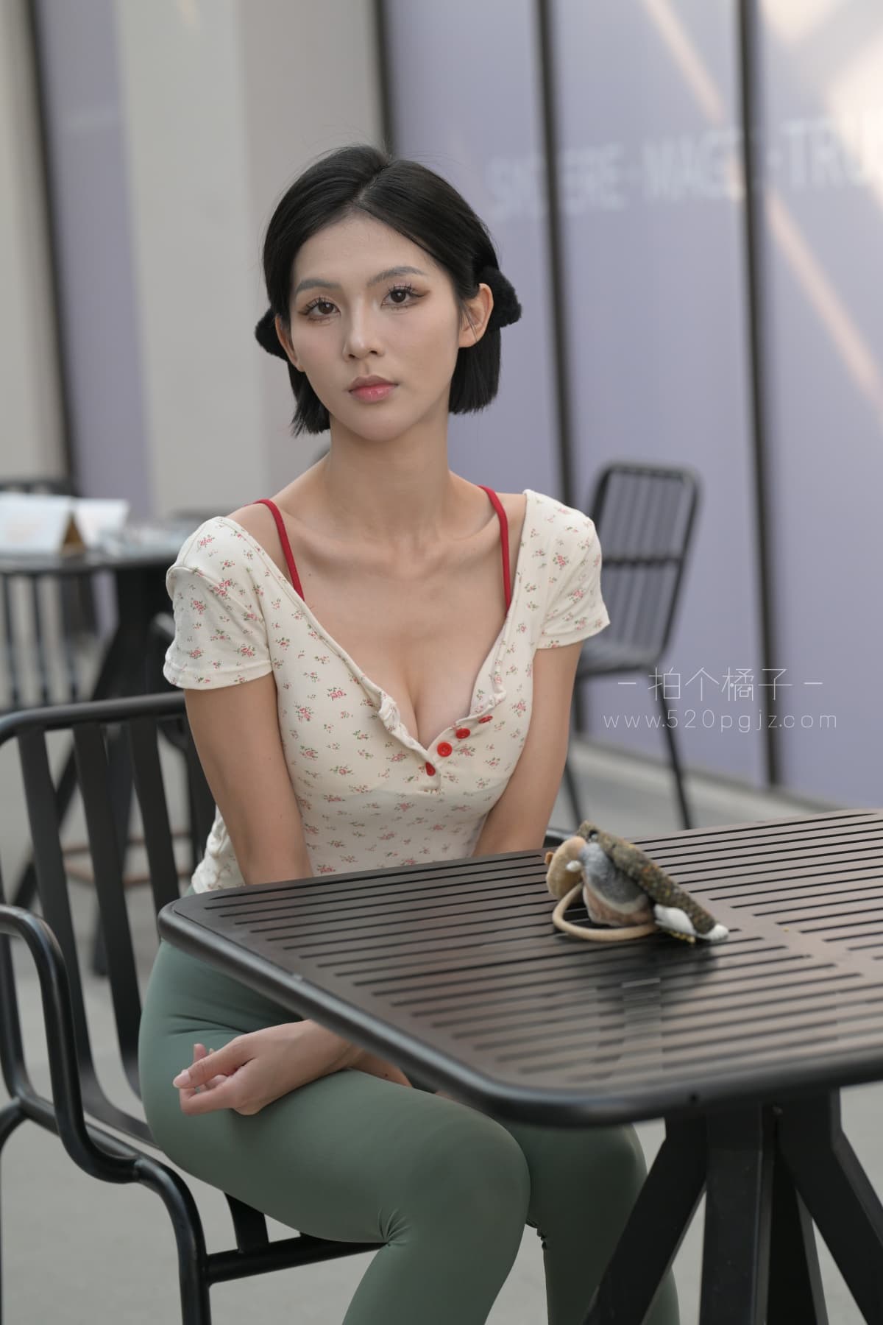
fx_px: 3127
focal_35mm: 85
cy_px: 662
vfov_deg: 23.9
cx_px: 442
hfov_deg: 16.1
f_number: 4
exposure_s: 1/400
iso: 320
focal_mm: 85
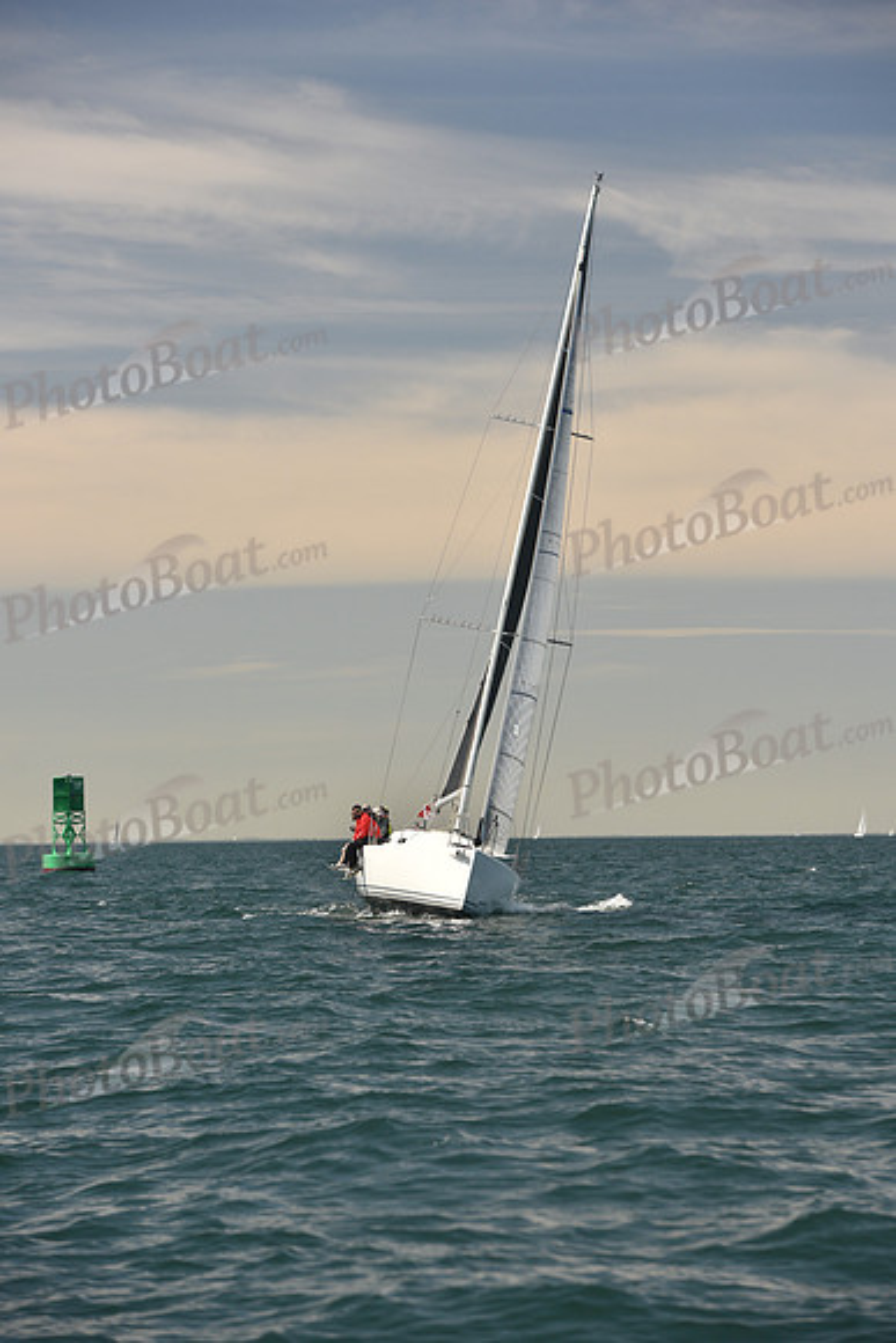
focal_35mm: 120
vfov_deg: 17.1
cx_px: 448
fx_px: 4477
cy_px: 672
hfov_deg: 11.4
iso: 250
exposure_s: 1/640
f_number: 5
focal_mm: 120
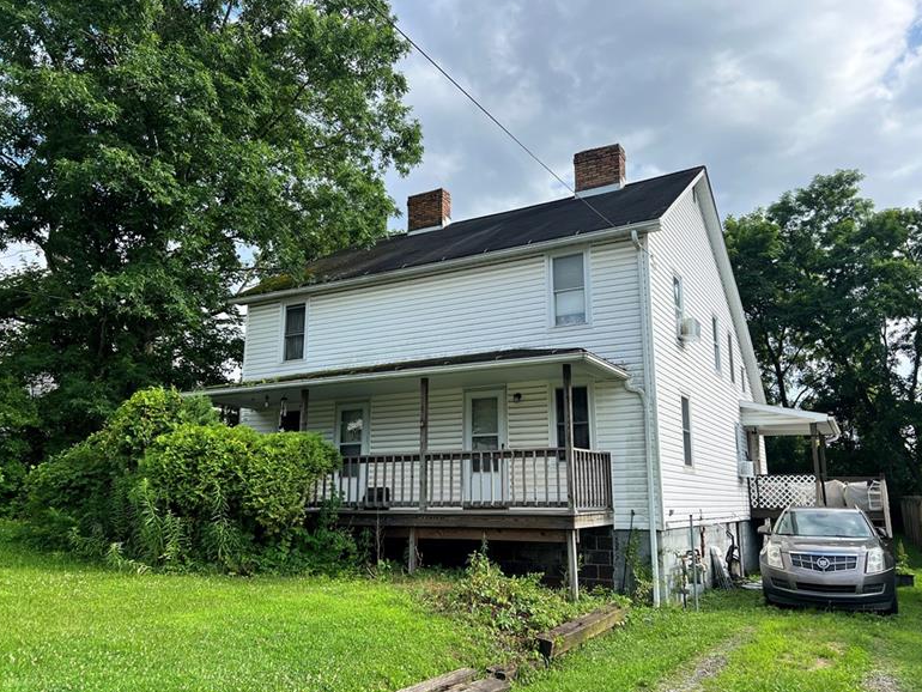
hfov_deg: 65.3
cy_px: 340
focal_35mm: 27
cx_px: 472
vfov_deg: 51.4
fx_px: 719
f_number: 1.5
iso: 50
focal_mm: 5.7
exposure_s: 1/2695
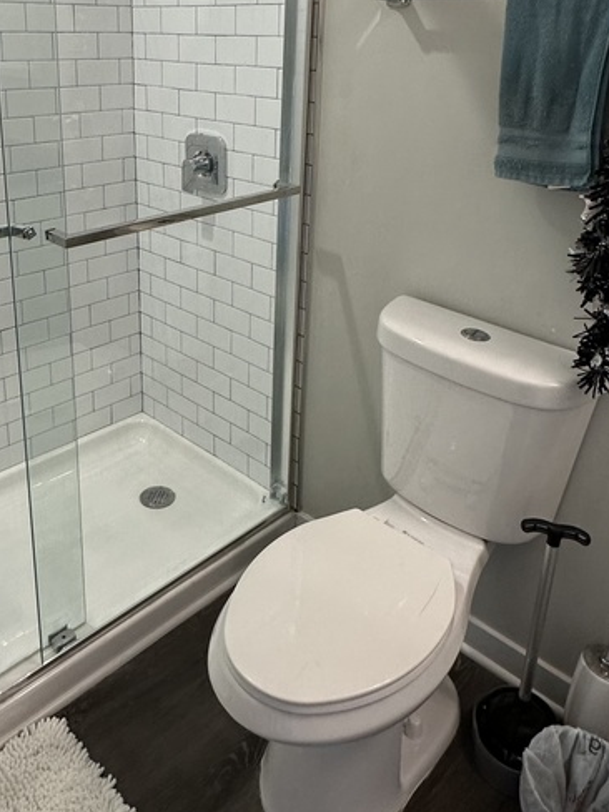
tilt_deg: -18.0
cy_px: 225
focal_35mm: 31
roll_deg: -1.6
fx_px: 727
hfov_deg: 44.9
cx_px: 216
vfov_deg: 56.1
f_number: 2.2
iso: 200
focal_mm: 2.22
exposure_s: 1/120
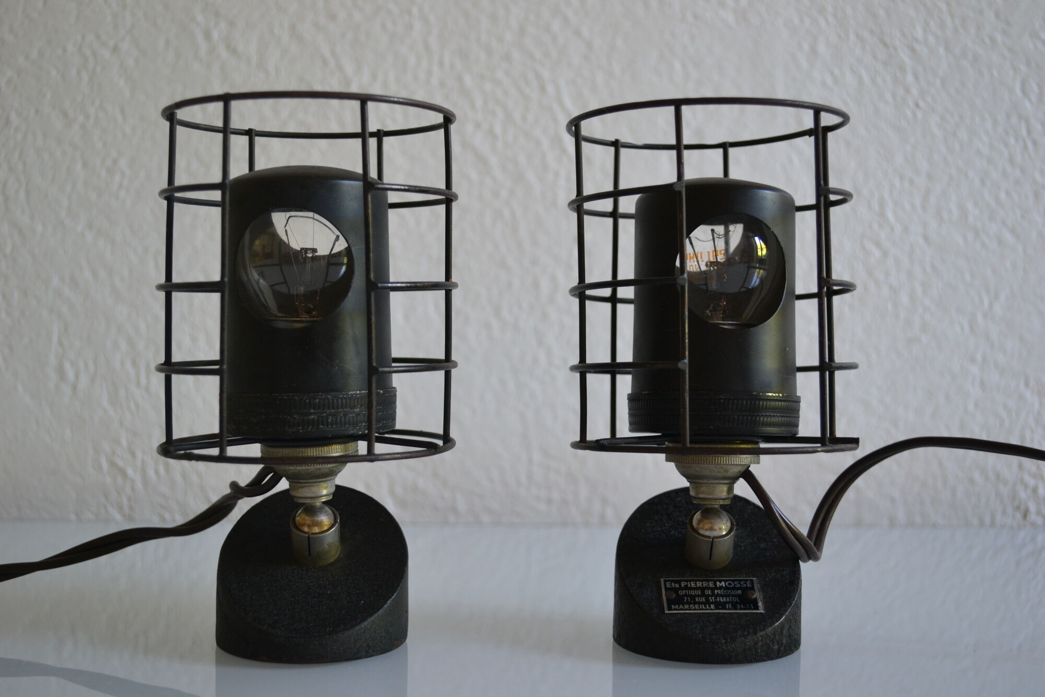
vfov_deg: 30.8
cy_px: 348
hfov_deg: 45.0
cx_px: 522
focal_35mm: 44
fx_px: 1263
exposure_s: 1/20
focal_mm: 29
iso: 400
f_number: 4.5
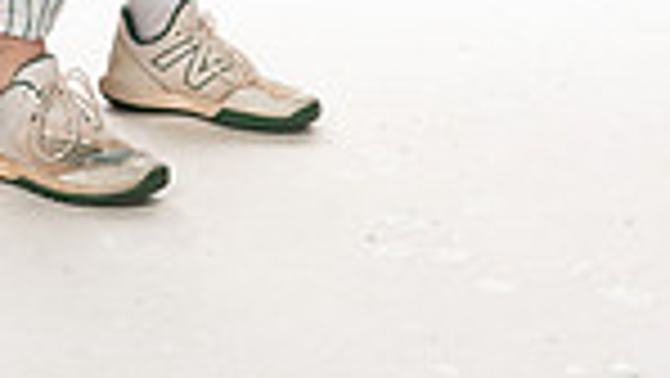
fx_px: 3271
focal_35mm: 184
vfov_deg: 6.3
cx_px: 162
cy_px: -531
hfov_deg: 11.7
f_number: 6.3
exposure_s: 1/250
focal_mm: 58
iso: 400
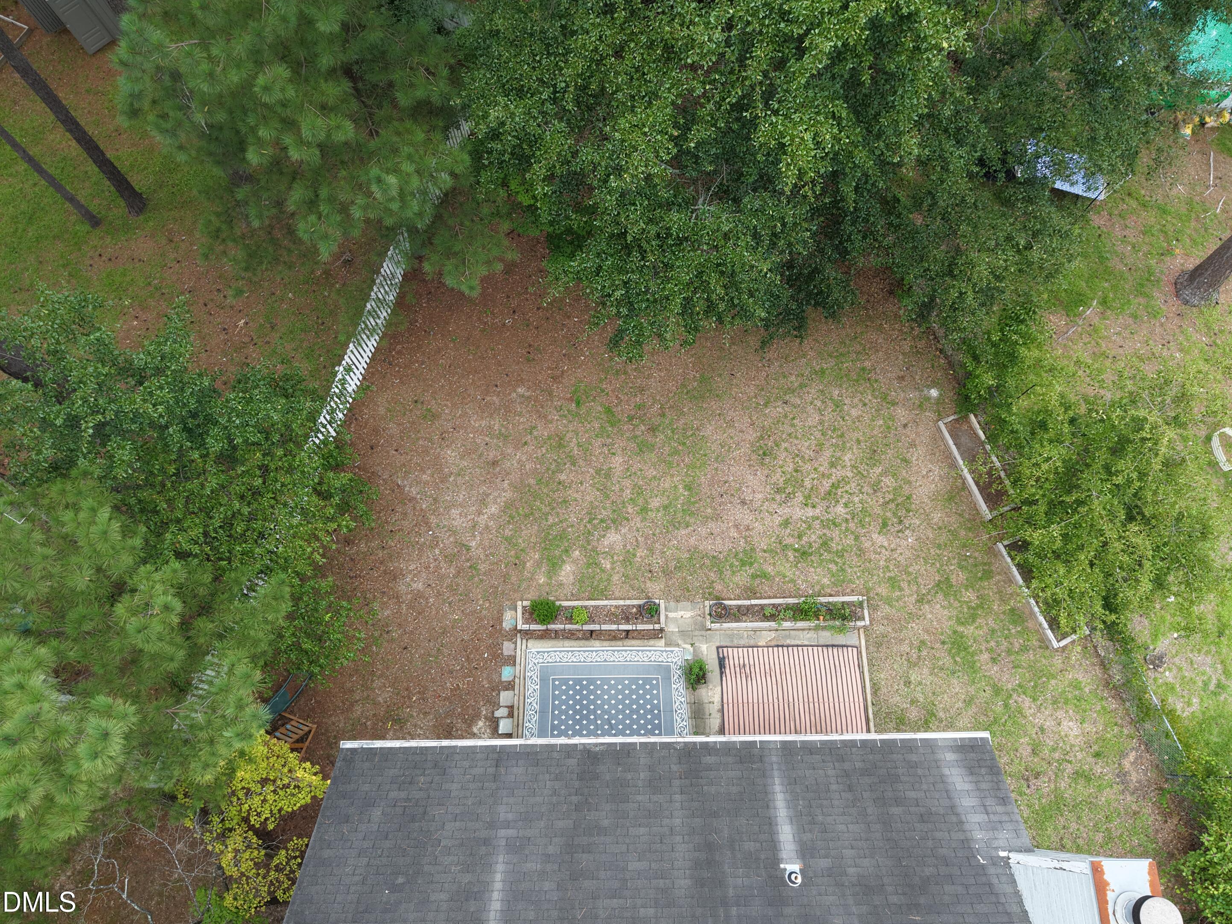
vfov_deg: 54.9
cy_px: 465
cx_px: 641
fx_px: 890
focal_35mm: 25
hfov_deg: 69.4
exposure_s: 1/400
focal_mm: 8.67
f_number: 1.8
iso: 110
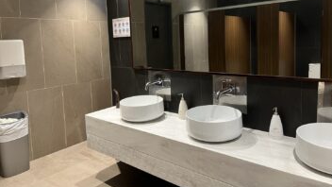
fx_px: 255
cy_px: 67
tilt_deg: -6.0
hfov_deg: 66.1
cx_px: 169
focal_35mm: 29
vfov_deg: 39.8
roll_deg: +1.8
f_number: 1.6
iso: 320
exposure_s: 1/50
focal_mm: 5.1
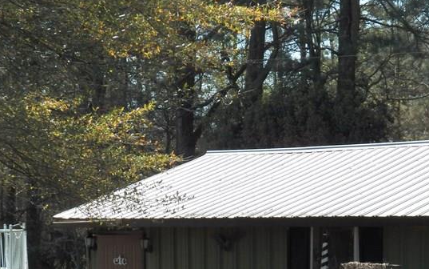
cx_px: 361
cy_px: 277
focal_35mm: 101
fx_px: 1181
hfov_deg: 20.3
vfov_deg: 12.8
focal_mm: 8.9
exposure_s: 1/800
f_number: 4
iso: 125
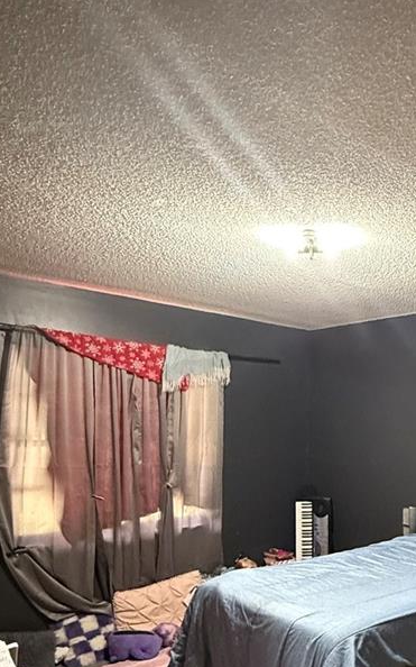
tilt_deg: -3.0
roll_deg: -1.1
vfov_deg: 61.1
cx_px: 388
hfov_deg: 38.4
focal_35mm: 30
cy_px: 456
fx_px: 544
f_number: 2.2
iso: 1000
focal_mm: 2.22
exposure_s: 1/60
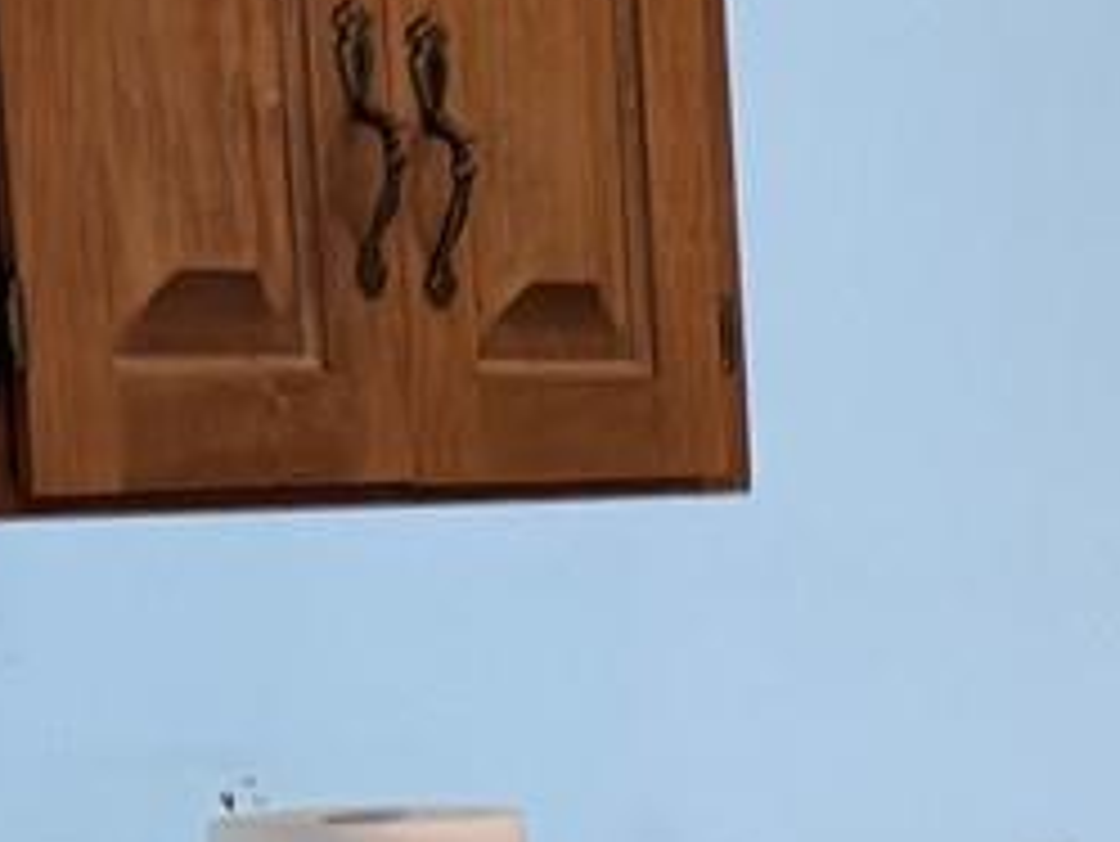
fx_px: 4985
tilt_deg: -8.9
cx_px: 3459
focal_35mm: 154
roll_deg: -1.2
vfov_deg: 9.5
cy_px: 1117
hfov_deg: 9.6
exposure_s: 1/60
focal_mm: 6.76
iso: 160
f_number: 1.78
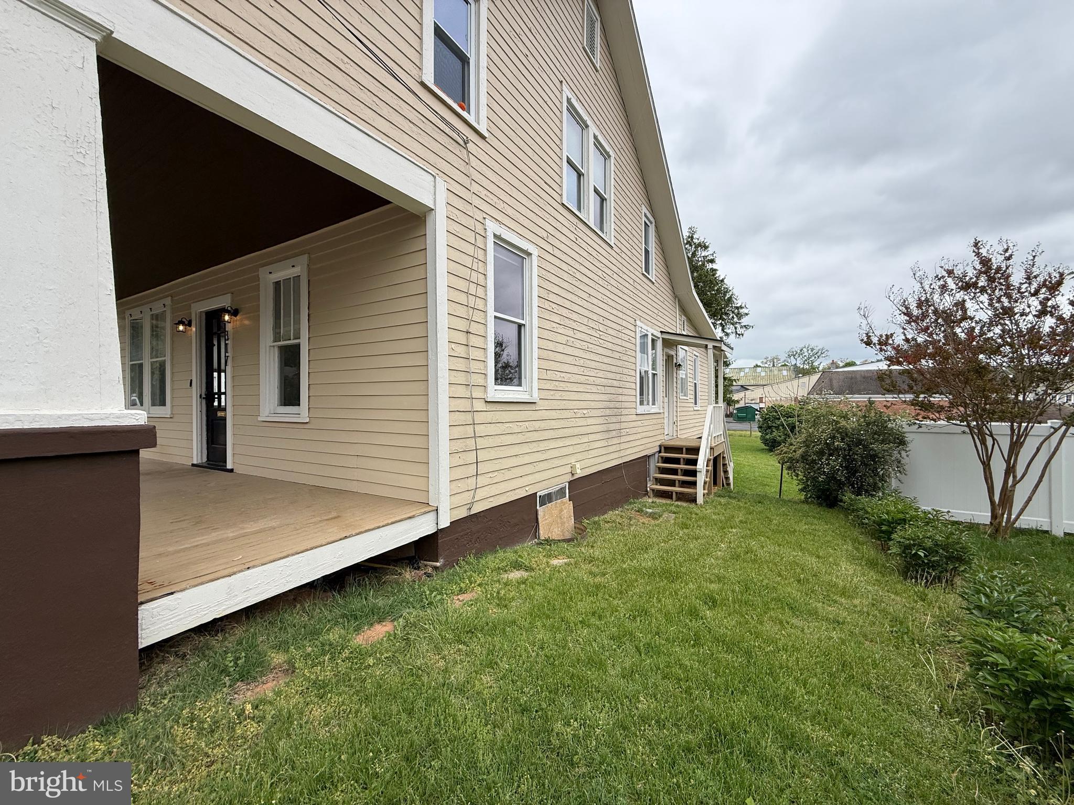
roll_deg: -0.2
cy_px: 402
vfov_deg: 85.7
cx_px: 537
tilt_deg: +2.1
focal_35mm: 14
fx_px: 434
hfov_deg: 102.1
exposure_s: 1/1033
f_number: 2.2
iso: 50
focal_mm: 2.22
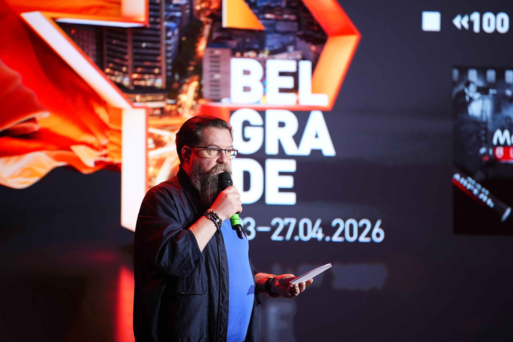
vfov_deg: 6.9
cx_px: 256
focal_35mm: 200
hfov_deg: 10.3
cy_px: 171
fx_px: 2850
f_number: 2.8
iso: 1250
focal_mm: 200
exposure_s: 1/320
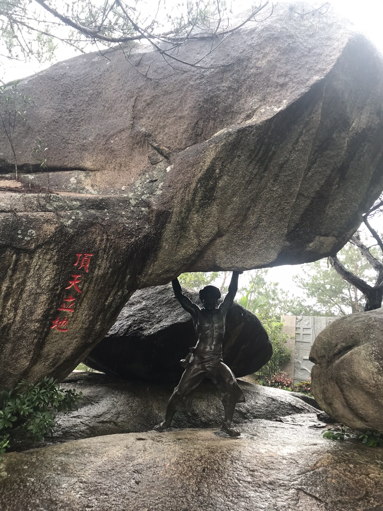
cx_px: 192
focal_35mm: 28
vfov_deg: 63.4
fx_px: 413
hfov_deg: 49.7
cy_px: 256
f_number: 1.8
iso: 20
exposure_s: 1/125
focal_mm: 3.99
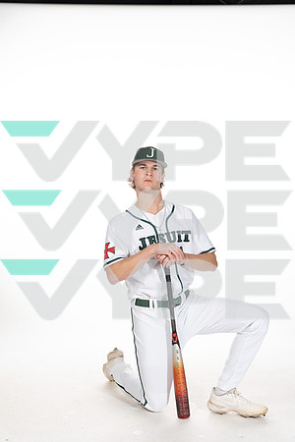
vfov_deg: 35.1
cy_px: 221
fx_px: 701
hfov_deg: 23.8
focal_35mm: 57
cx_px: 148
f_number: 6.3
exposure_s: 1/250
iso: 400
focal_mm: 57
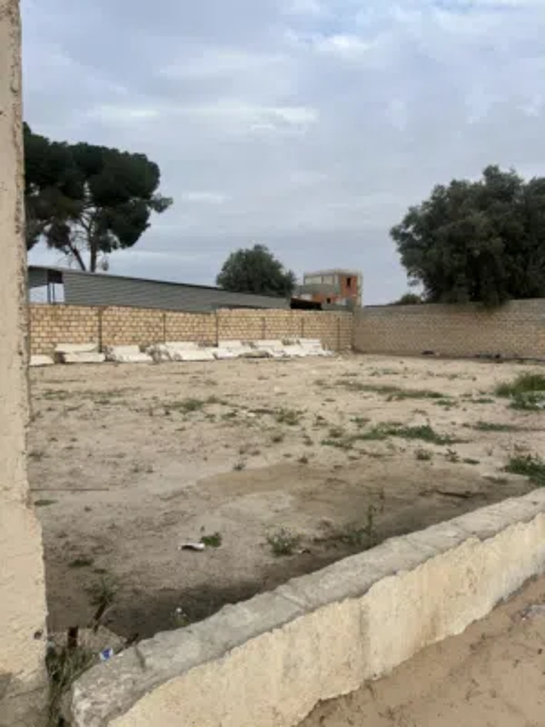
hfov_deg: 53.1
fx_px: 546
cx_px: 272
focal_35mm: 26
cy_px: 364
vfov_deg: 67.3
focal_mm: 5.7
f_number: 1.5
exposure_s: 1/2045
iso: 50
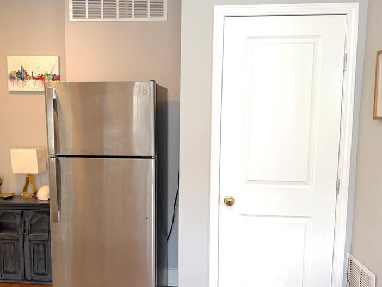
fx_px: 386
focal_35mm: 35
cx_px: 161
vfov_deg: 40.6
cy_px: 165
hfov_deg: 52.4
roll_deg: -0.1
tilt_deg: -6.5
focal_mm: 6.76
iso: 125
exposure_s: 1/121
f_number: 1.78
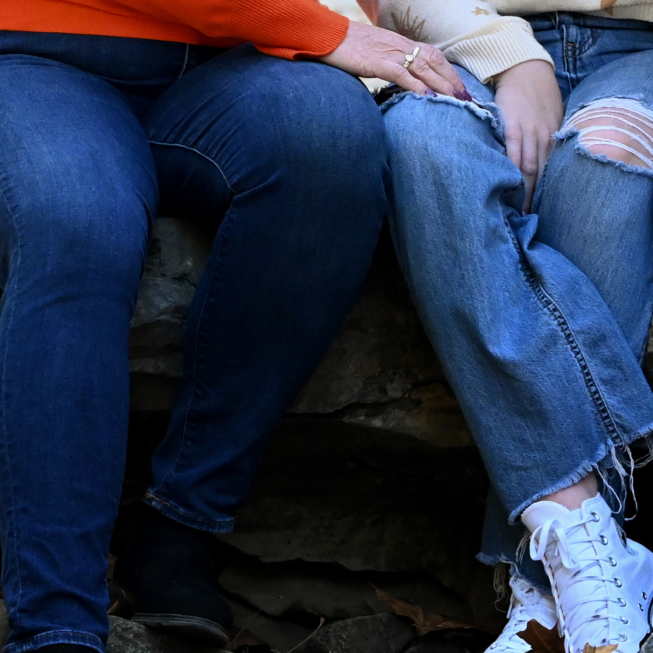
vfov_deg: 4.1
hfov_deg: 4.1
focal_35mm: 426
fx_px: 9085
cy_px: -55
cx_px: 673
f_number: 3.5
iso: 1800
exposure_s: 1/1000
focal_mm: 85
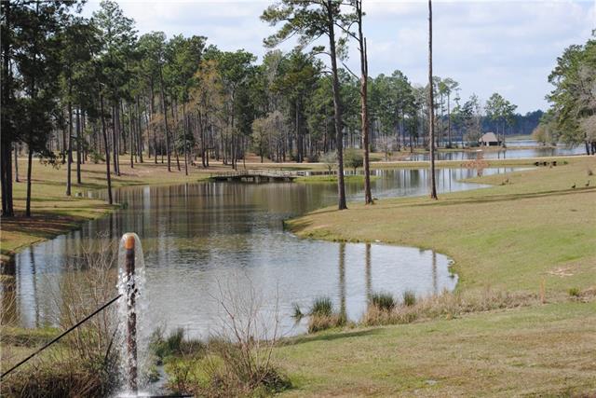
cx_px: 298
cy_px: 199
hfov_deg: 24.6
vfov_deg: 16.6
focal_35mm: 82
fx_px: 1366
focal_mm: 55
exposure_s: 1/250
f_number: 7.1
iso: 100
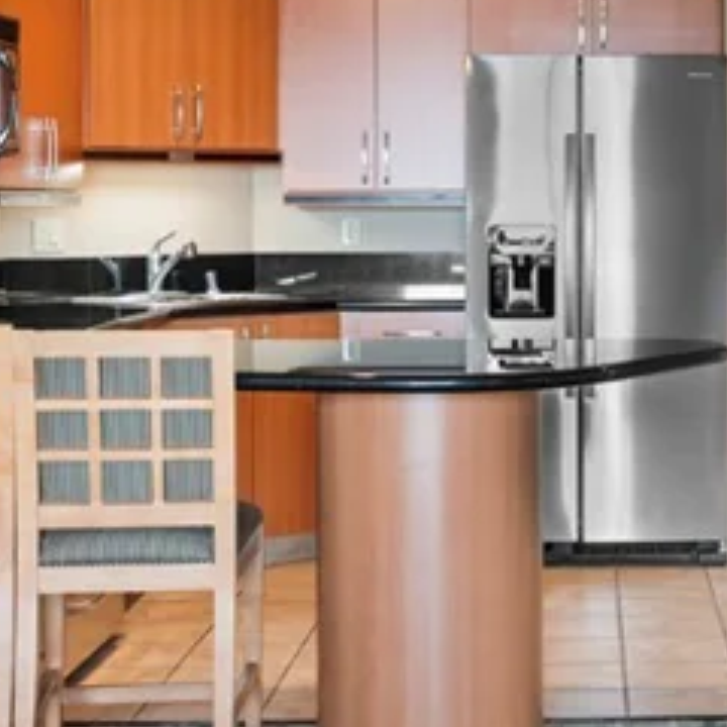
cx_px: 651
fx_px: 2067
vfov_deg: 19.8
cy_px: 214
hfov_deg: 19.6
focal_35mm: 87
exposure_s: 1/5
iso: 400
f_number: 8
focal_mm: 24
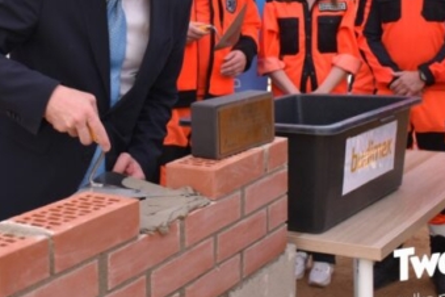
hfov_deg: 29.2
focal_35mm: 68
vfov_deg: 19.8
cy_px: 62
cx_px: 116
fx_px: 840
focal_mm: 24
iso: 400
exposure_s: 1/1250
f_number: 5
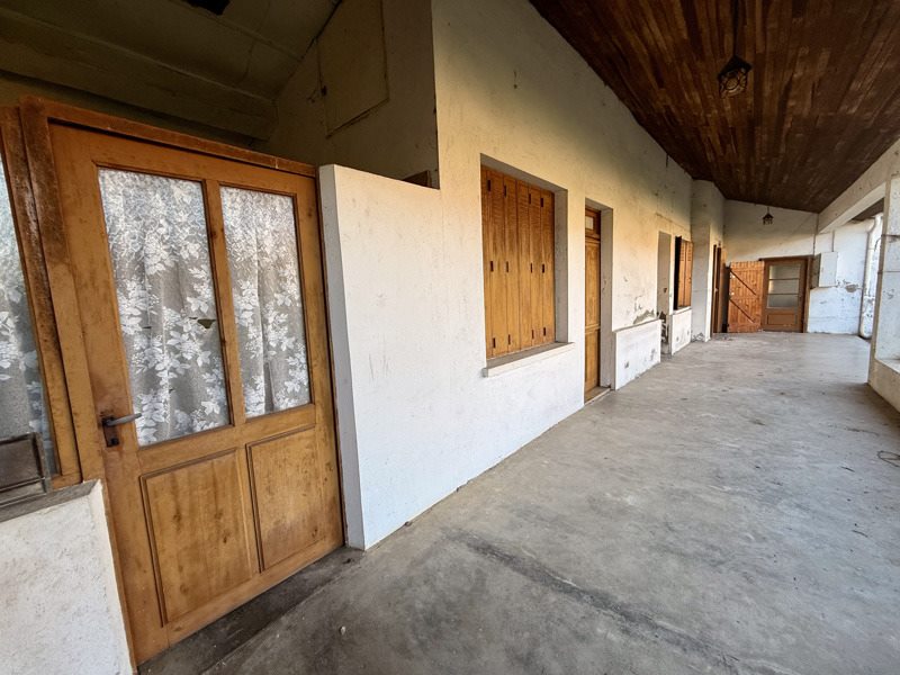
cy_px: 338
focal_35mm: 14
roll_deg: +2.8
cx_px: 450
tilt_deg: -6.0
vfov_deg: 85.7
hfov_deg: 102.1
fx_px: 364
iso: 40
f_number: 2.2
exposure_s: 1/109
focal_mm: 2.22
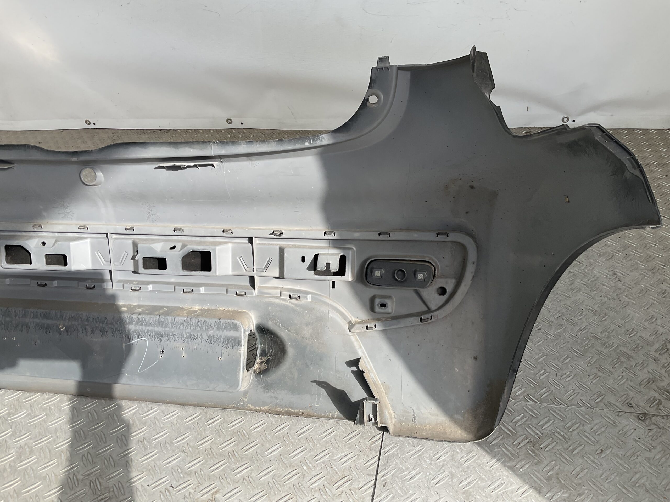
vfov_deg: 48.2
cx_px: 335
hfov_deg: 61.7
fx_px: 561
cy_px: 251
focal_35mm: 29
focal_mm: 3
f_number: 1.8
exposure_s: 1/310
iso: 16
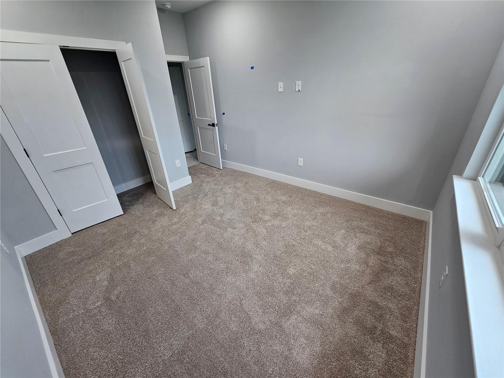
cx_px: 252
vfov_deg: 89.9
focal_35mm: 13
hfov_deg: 106.2
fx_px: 189
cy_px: 189
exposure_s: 1/60
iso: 100
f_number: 2.2
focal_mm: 2.2
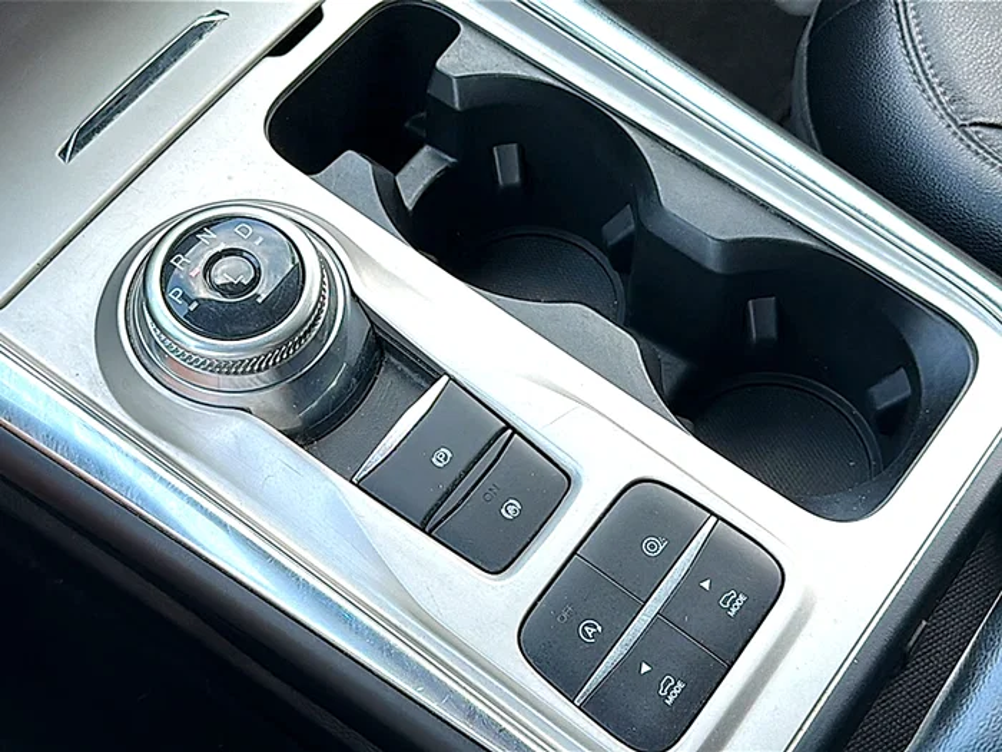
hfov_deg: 45.8
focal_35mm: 41
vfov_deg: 35.1
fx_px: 1187
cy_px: 376
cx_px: 501
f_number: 1.78
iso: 64
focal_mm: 6.86
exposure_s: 1/193
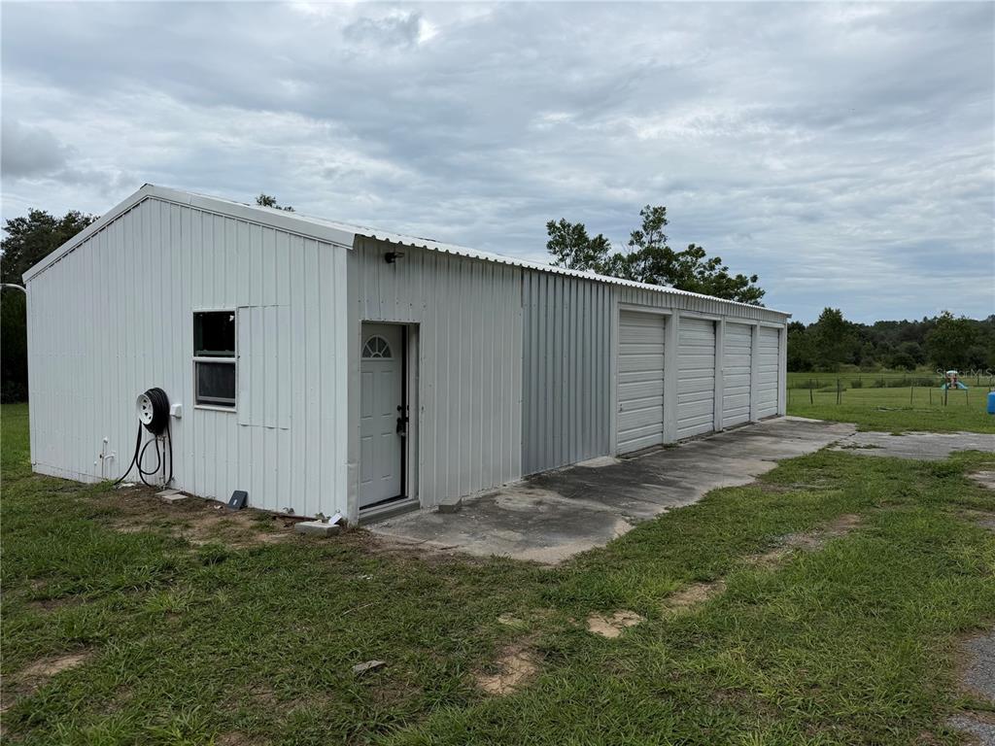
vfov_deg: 56.8
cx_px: 498
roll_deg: -0.3
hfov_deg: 71.6
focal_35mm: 24
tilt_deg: -3.3
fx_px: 690
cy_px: 373
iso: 80
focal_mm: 6.76
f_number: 1.78
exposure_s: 1/8130
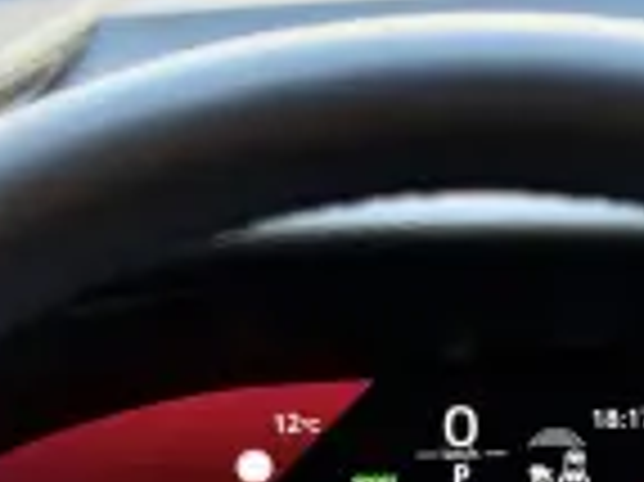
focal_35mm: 121
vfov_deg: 12.1
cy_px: 441
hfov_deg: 16.2
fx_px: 2249
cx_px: 500
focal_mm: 6.76
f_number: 1.78
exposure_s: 1/60
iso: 160
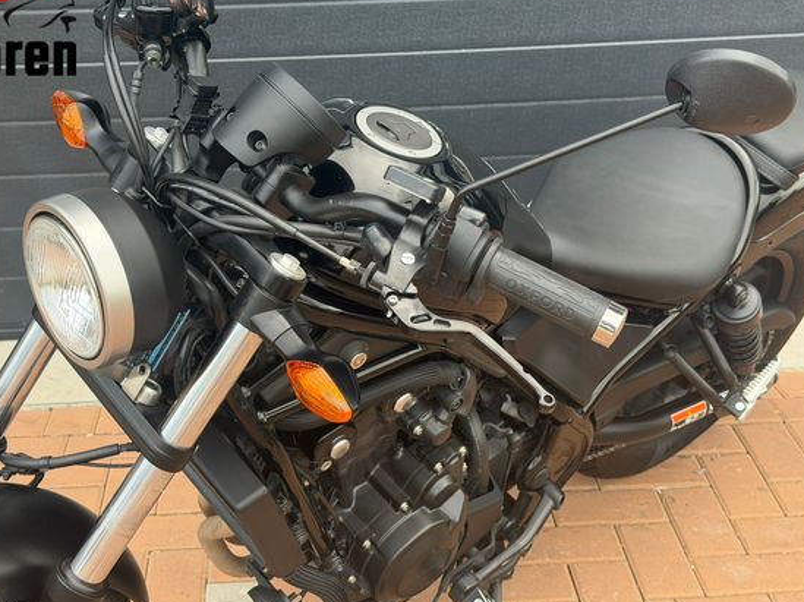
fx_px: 1300
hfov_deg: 34.3
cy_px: 330
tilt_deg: -23.8
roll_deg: +2.6
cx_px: 357
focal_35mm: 56
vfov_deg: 26.1
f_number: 1.78
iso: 64
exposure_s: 1/534
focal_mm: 6.76
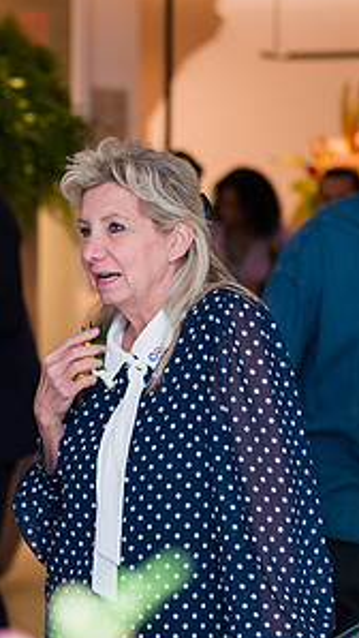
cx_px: -100
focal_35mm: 166
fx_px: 2804
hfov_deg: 7.3
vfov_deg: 13.0
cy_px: 323
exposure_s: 1/160
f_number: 3.2
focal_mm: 78
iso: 800
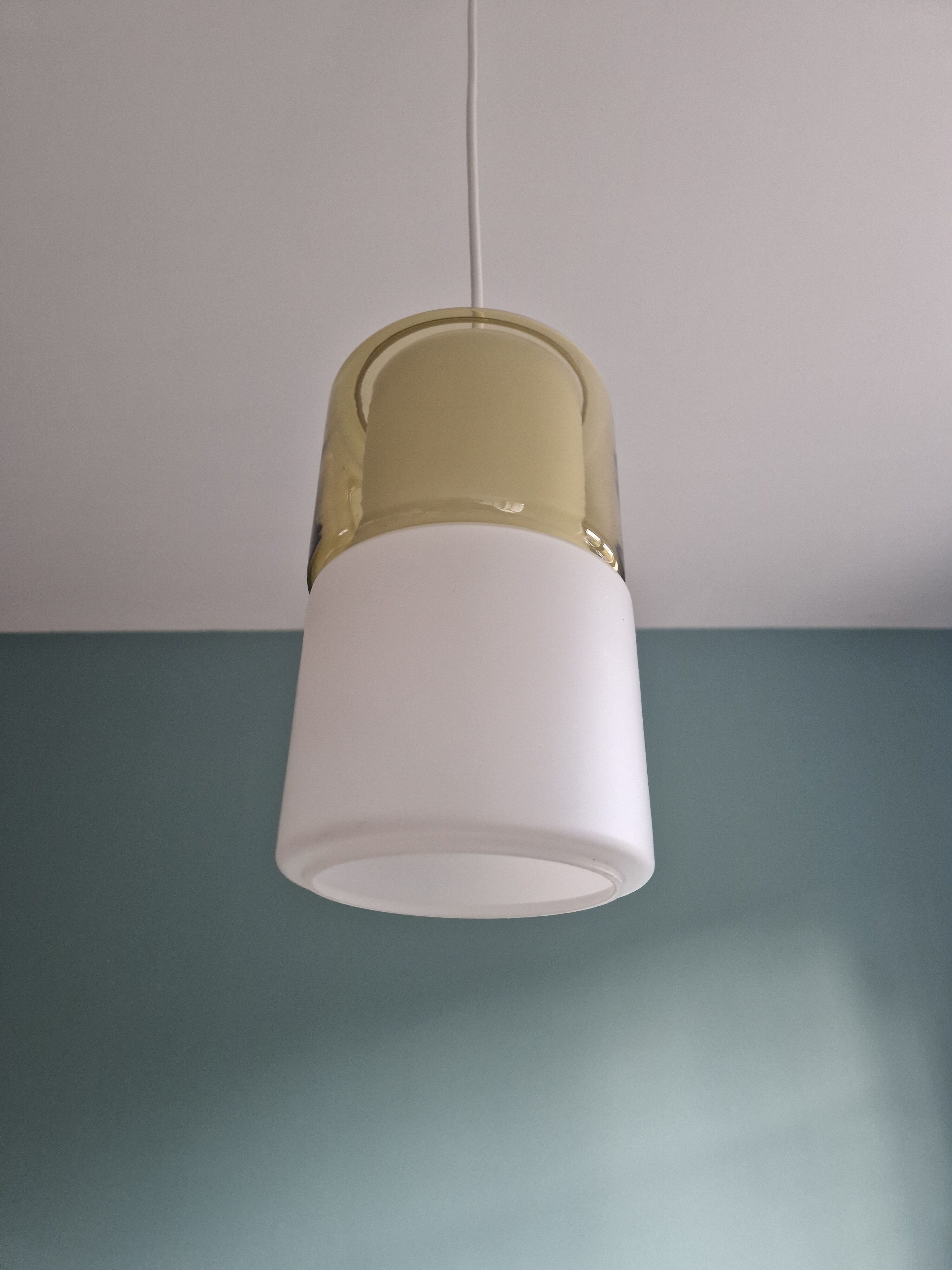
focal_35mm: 23
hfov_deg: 58.9
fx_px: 843
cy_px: 635
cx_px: 476
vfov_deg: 73.9
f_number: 1.8
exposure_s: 1/100
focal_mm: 5.4
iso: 64
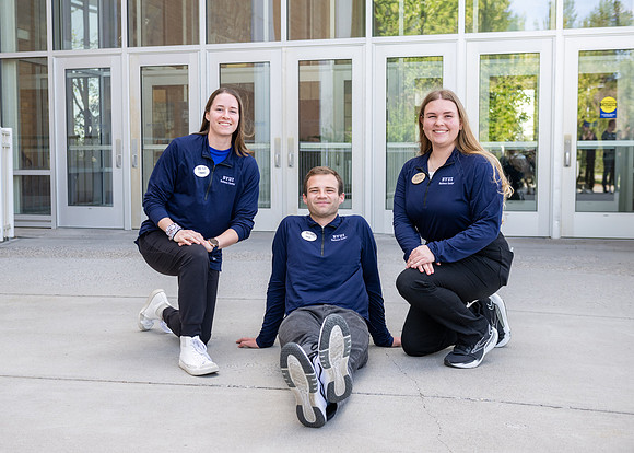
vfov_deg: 29.7
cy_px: 226
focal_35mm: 47
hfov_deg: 40.7
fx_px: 854
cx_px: 282
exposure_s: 1/400
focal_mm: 42
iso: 320
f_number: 4
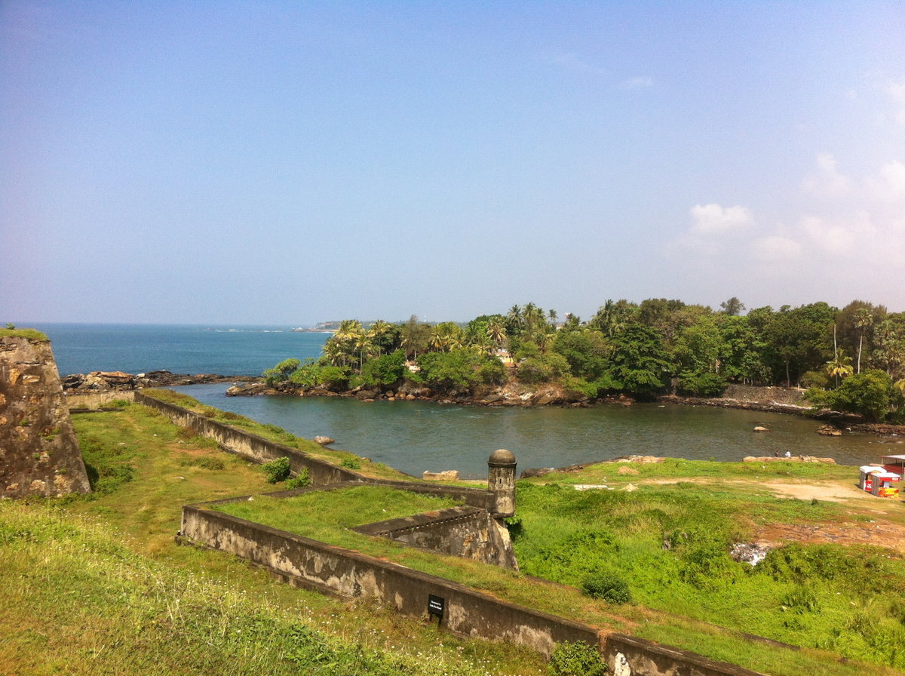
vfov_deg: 40.6
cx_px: 452
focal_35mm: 35
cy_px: 338
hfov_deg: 52.7
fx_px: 914
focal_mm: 3.85
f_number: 2.8
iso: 80
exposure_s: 1/1508
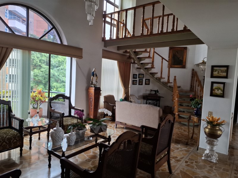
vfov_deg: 58.9
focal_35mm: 23
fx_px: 158
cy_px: 89
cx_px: 119
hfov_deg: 73.9
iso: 64
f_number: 1.8
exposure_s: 1/120
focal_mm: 5.54
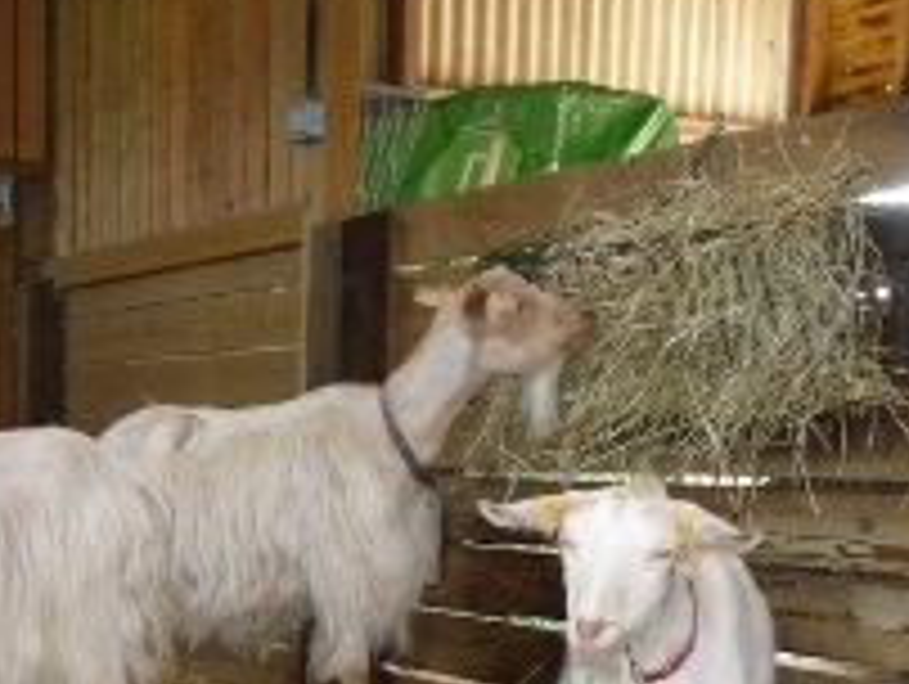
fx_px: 1630
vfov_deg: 22.9
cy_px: 652
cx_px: 90
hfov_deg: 29.8
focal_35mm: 62
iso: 160
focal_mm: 4.7
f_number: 3.3
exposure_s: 1/30
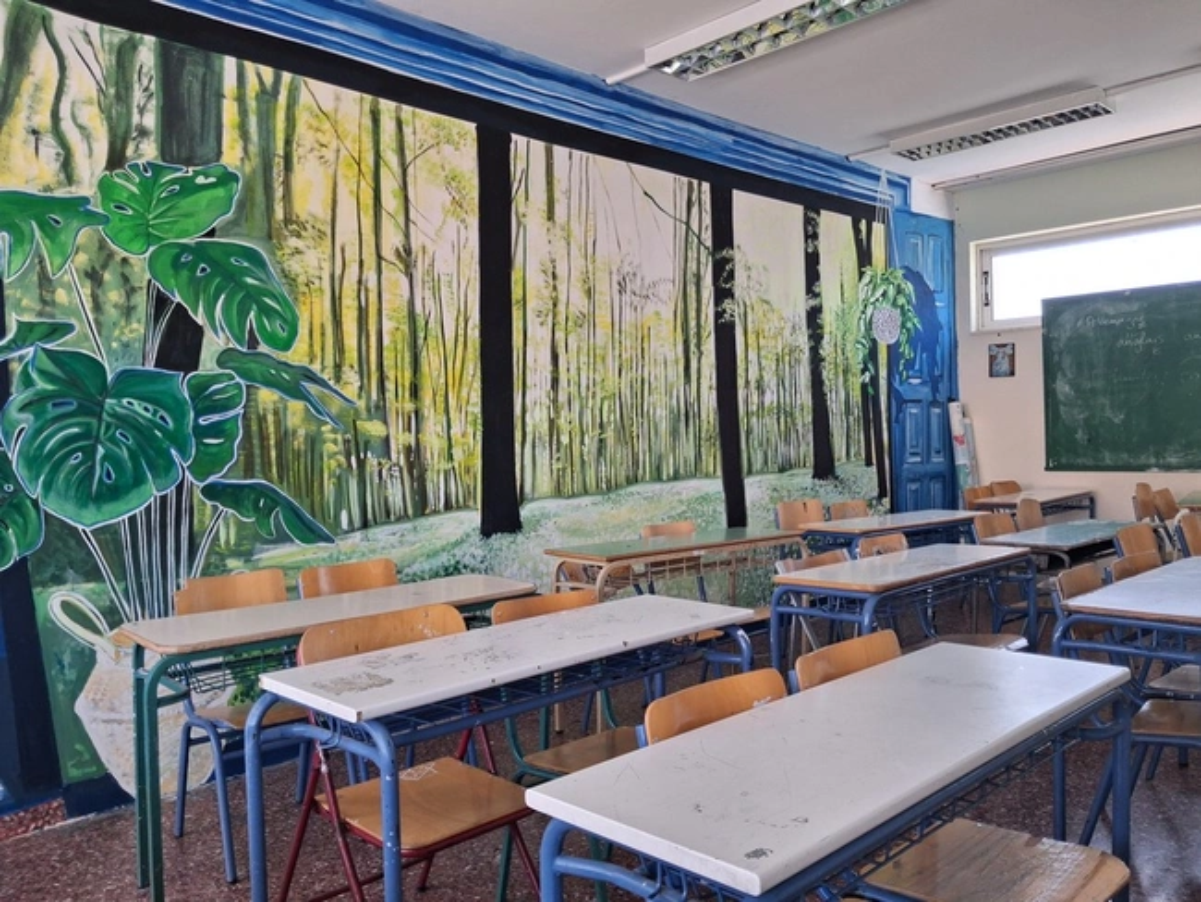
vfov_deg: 51.4
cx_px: 600
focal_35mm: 27
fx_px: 937
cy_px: 451
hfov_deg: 65.3
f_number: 1.8
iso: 80
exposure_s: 1/120
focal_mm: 4
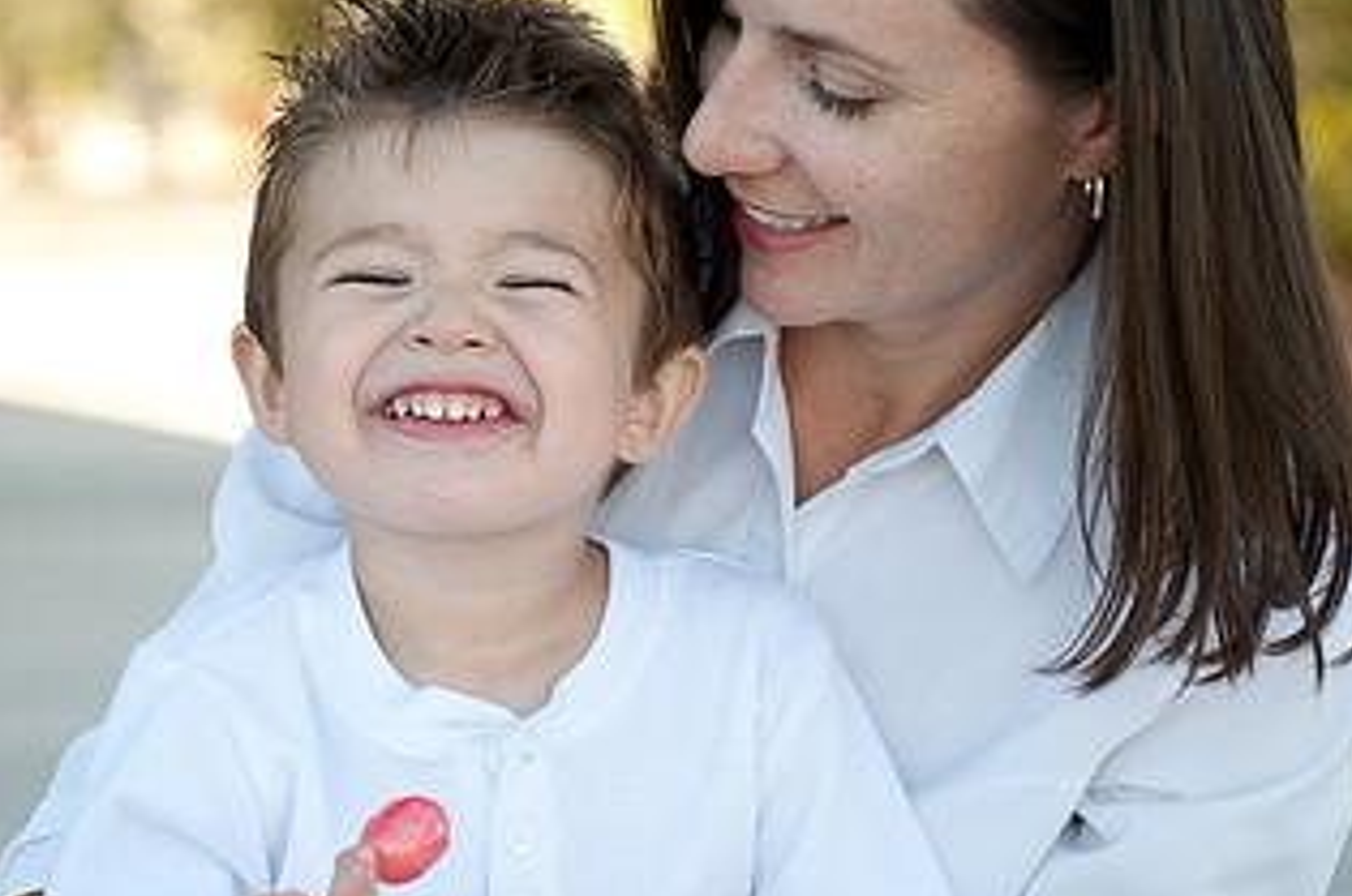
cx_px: 549
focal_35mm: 129
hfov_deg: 15.9
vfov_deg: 10.6
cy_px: 433
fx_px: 4837
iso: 200
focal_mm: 70
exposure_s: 1/500
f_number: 2.8
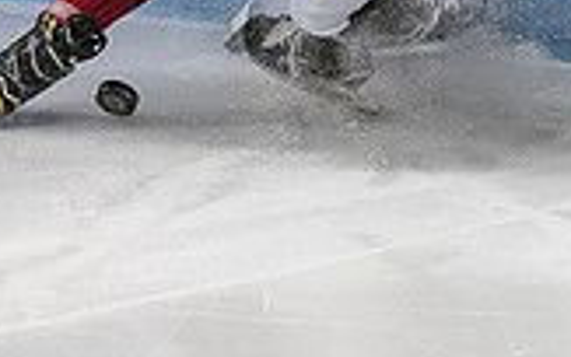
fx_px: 9340
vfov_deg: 2.2
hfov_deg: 3.5
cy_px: -304
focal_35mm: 600
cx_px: 515
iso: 2500
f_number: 3.2
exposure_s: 1/800
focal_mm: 70
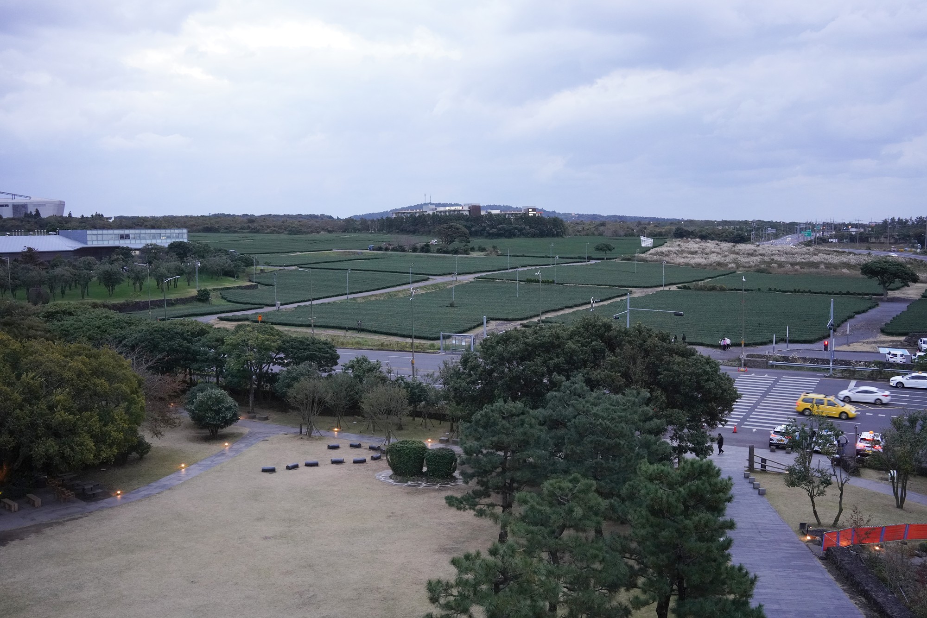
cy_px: 309
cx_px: 464
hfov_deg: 54.4
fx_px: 901
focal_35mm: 35
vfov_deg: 37.9
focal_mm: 35
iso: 3200
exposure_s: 1/100
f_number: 6.3
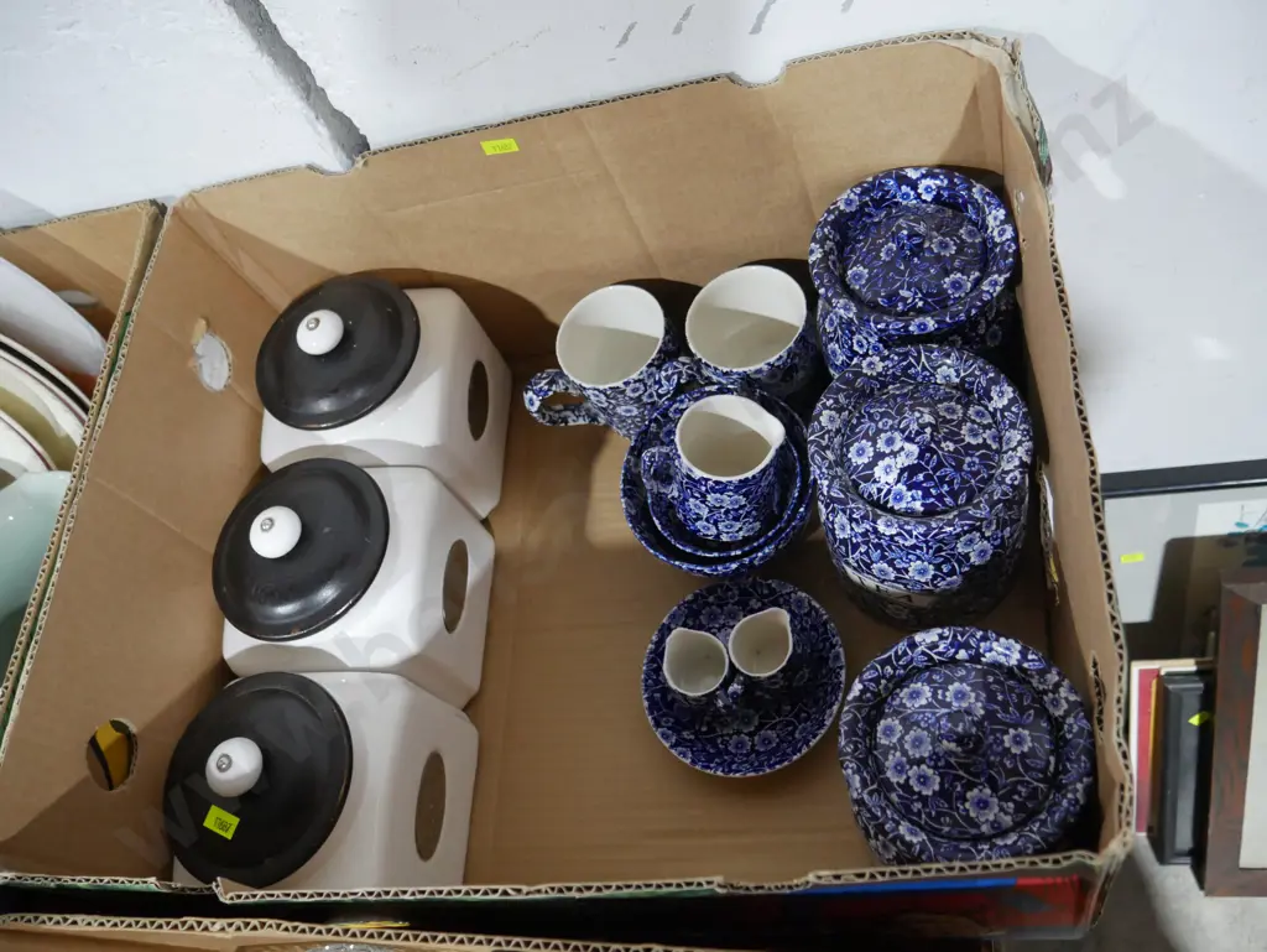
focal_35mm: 30
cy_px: 476
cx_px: 634
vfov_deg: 46.8
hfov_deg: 59.9
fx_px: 1099
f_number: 3.6
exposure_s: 1/60
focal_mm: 15
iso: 2000
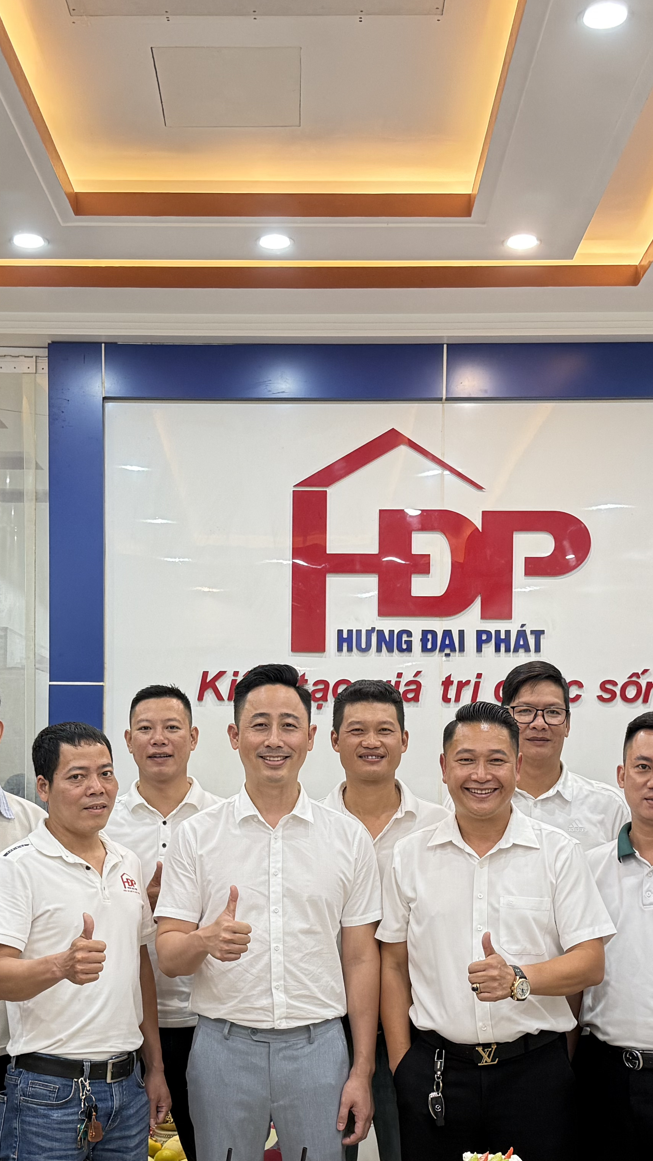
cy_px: 768
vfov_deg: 41.6
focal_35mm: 49
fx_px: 1508
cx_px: 296
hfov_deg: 24.4
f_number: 1.78
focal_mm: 6.76
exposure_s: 1/50
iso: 250
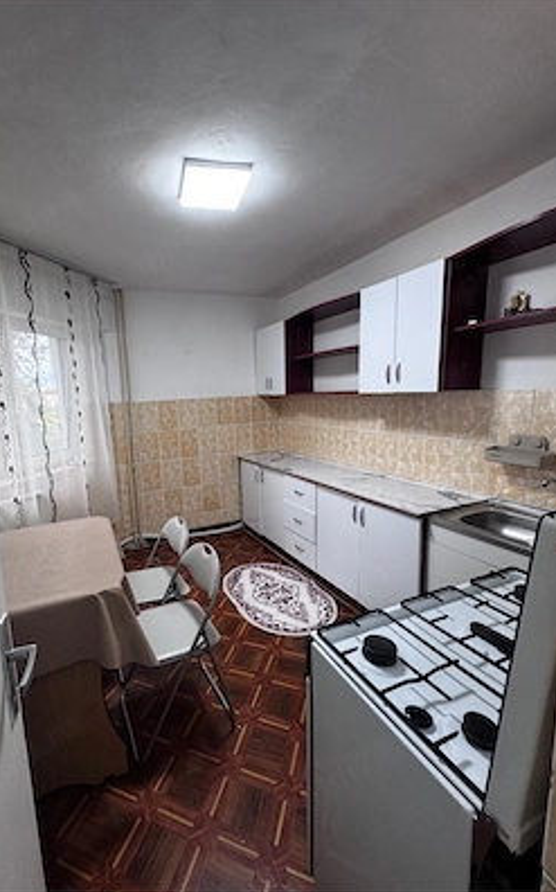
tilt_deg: -7.7
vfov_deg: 101.5
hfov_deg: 74.0
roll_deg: +1.8
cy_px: 446
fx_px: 364
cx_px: 225
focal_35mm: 15
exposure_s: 1/99
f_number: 2.2
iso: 125
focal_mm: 2.22
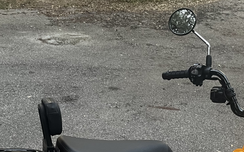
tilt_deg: -29.2
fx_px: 499
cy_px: 184
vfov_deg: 16.6
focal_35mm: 75
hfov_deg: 27.5
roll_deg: -3.6
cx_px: 136
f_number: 1.6
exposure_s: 1/60
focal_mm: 5.1
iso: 250
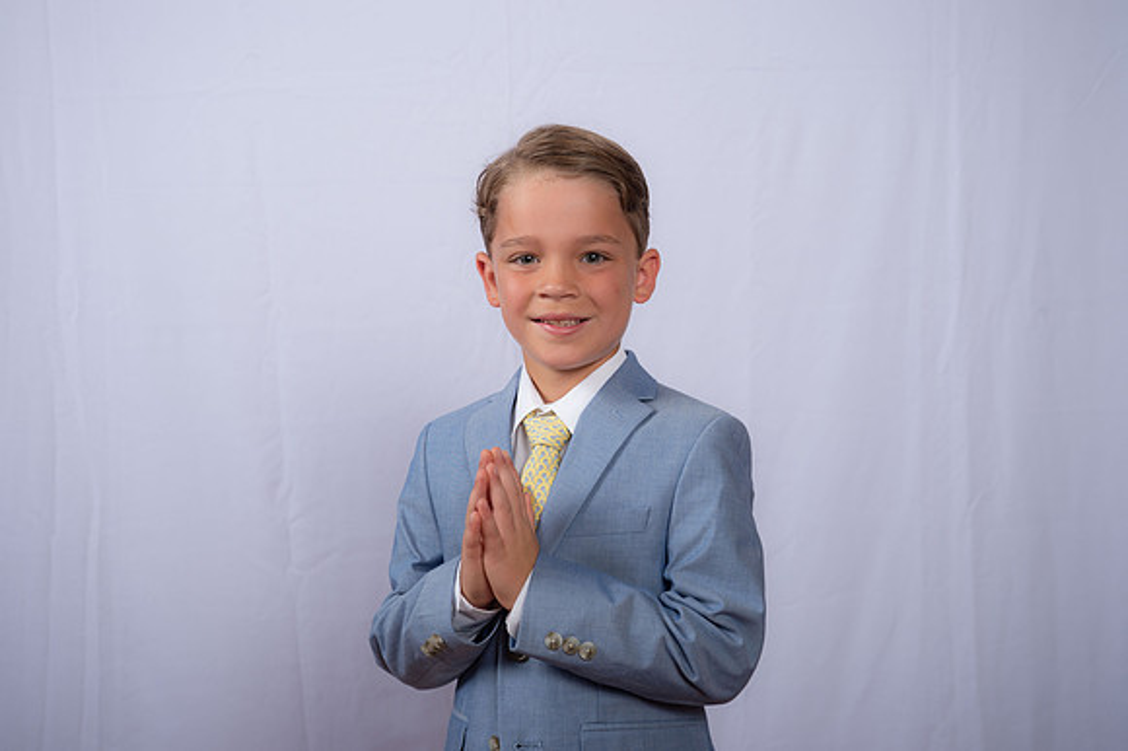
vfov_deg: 21.9
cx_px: 564
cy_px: 376
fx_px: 1941
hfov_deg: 32.4
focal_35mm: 62
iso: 250
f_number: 8
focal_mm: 62
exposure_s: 1/160
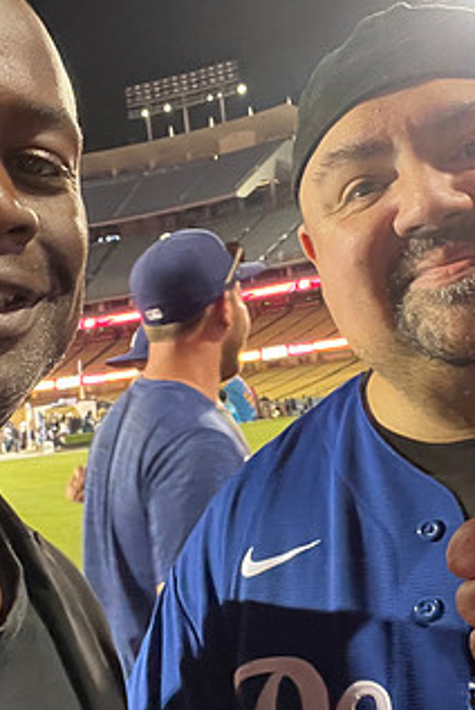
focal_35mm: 57
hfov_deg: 23.8
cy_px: 349
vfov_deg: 35.0
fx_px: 1126
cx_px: 252
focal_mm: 2.71
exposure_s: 1/30
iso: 320
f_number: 2.2
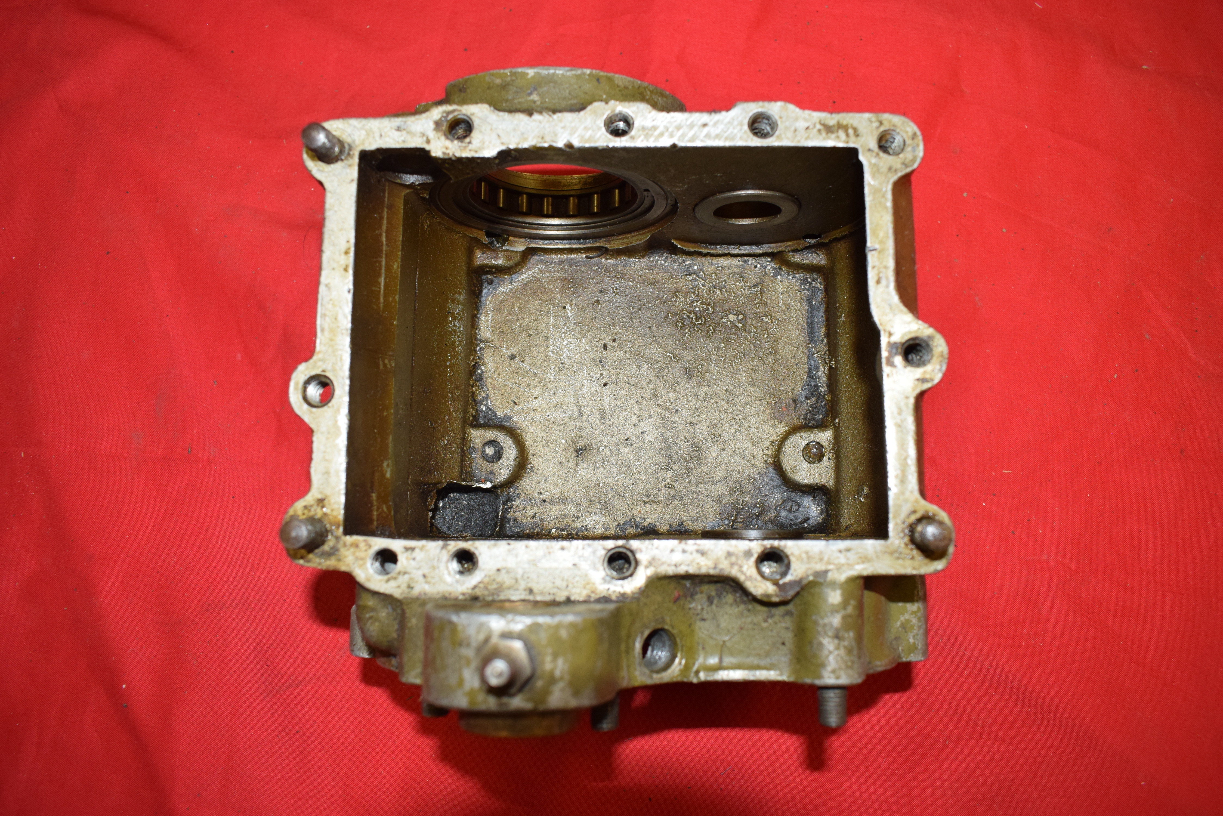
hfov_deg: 67.4
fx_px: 917
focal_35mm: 27
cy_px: 408
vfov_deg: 48.0
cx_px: 612
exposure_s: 1/160
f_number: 5.6
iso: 800
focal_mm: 18
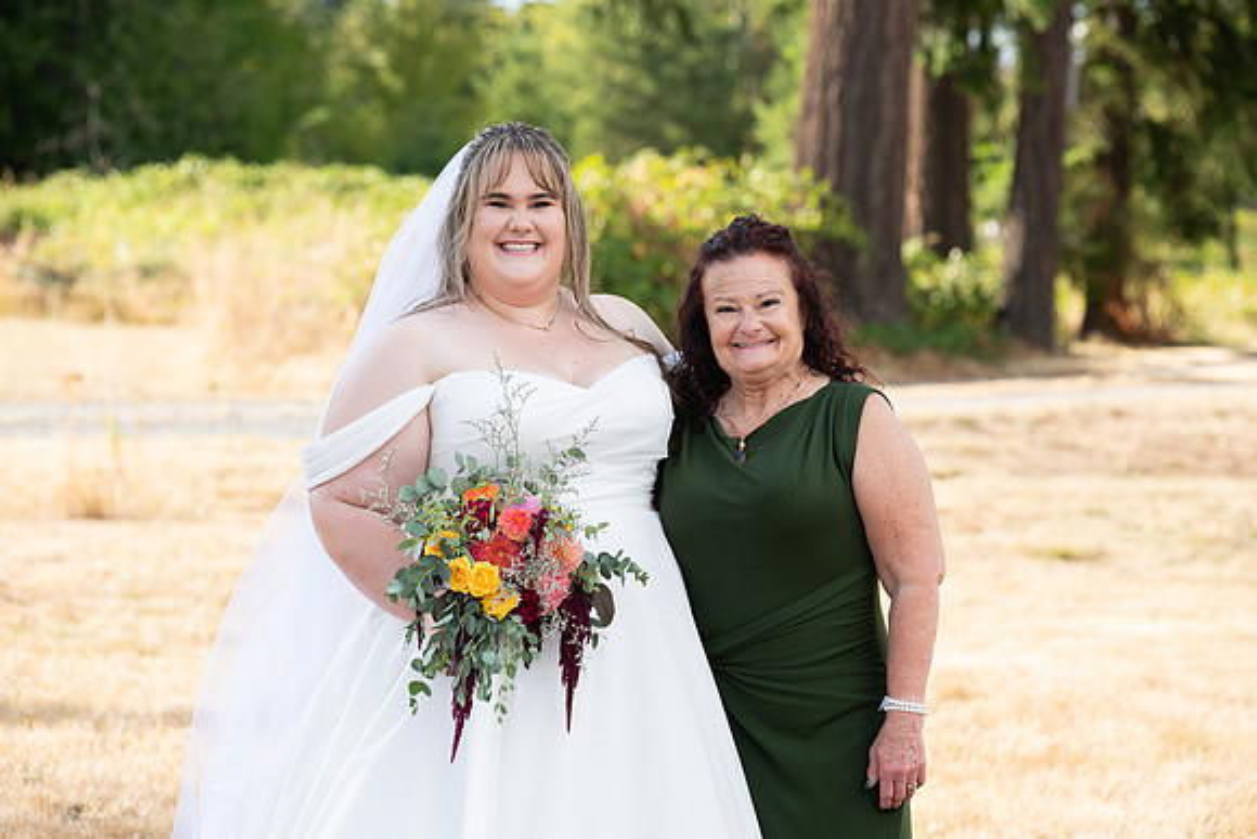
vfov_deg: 12.1
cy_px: 420
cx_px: 628
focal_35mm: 113
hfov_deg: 18.1
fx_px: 3946
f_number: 5
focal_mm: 113
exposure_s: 1/400
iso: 250
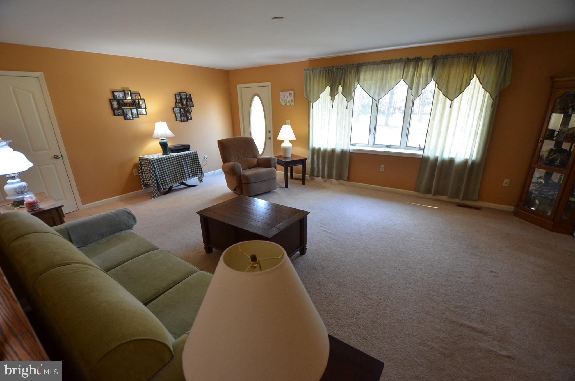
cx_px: 288
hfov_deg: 100.5
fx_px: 239
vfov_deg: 77.1
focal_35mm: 15
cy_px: 190
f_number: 3.5
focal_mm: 10
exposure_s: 1/40
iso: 800
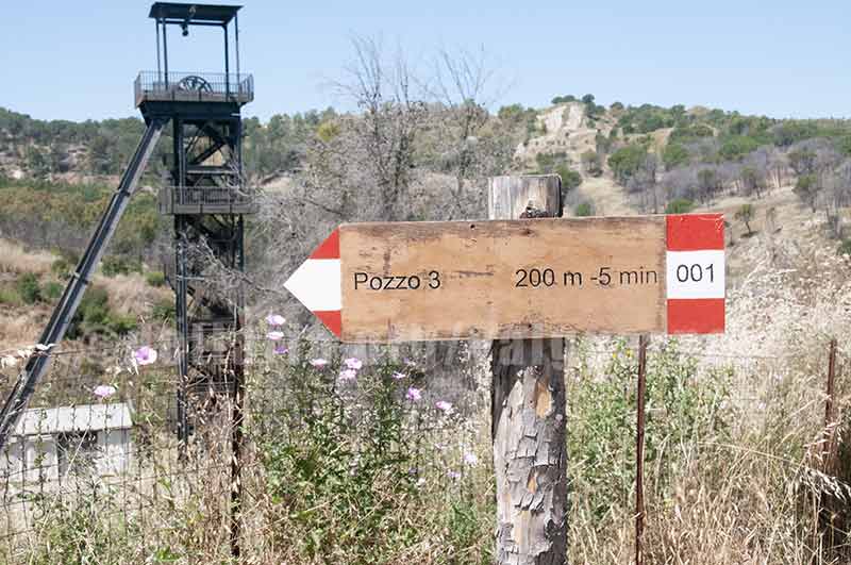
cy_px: 282
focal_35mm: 54
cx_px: 426
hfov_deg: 36.9
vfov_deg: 25.0
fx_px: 1275
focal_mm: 36
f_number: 13
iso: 1600
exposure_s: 1/2000
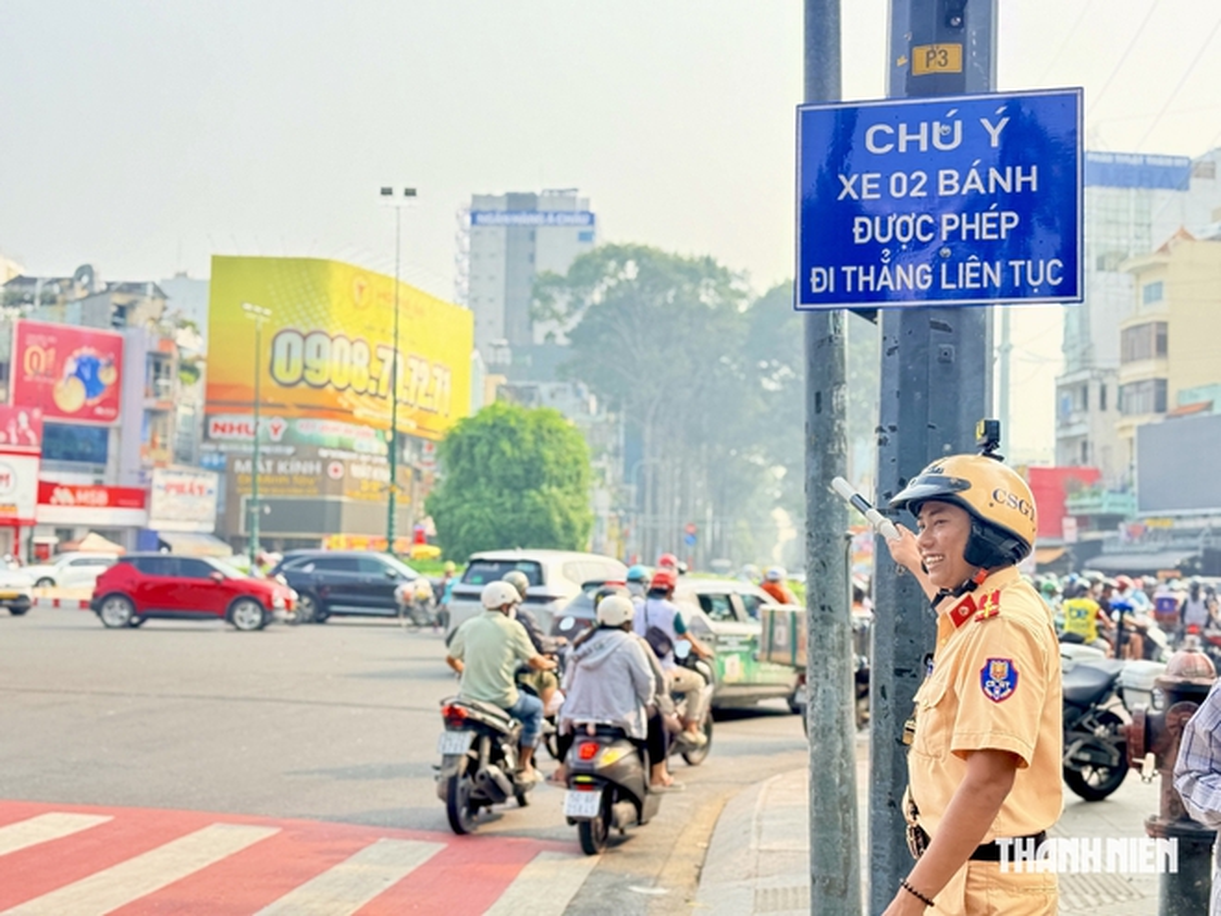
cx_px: 610
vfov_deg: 30.3
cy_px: 458
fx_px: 1693
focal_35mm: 48
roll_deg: -2.9
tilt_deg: +4.5
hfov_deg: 39.7
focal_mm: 6.76
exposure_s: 1/712
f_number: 1.78
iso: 100
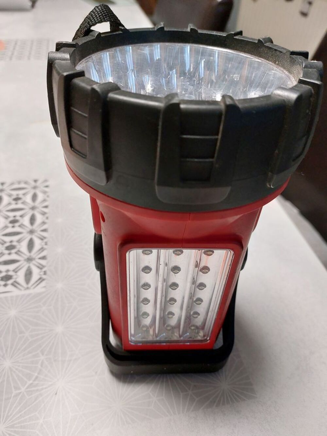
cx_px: 164
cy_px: 218
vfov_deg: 69.4
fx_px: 315
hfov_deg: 54.9
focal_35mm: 25
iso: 160
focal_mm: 5.23
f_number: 1.8
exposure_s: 1/60
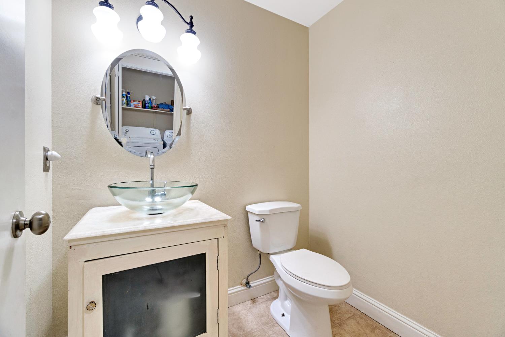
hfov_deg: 100.4
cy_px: 168
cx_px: 252
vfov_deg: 77.3
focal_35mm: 15
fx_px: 210
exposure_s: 1/15
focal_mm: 10
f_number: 8
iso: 400
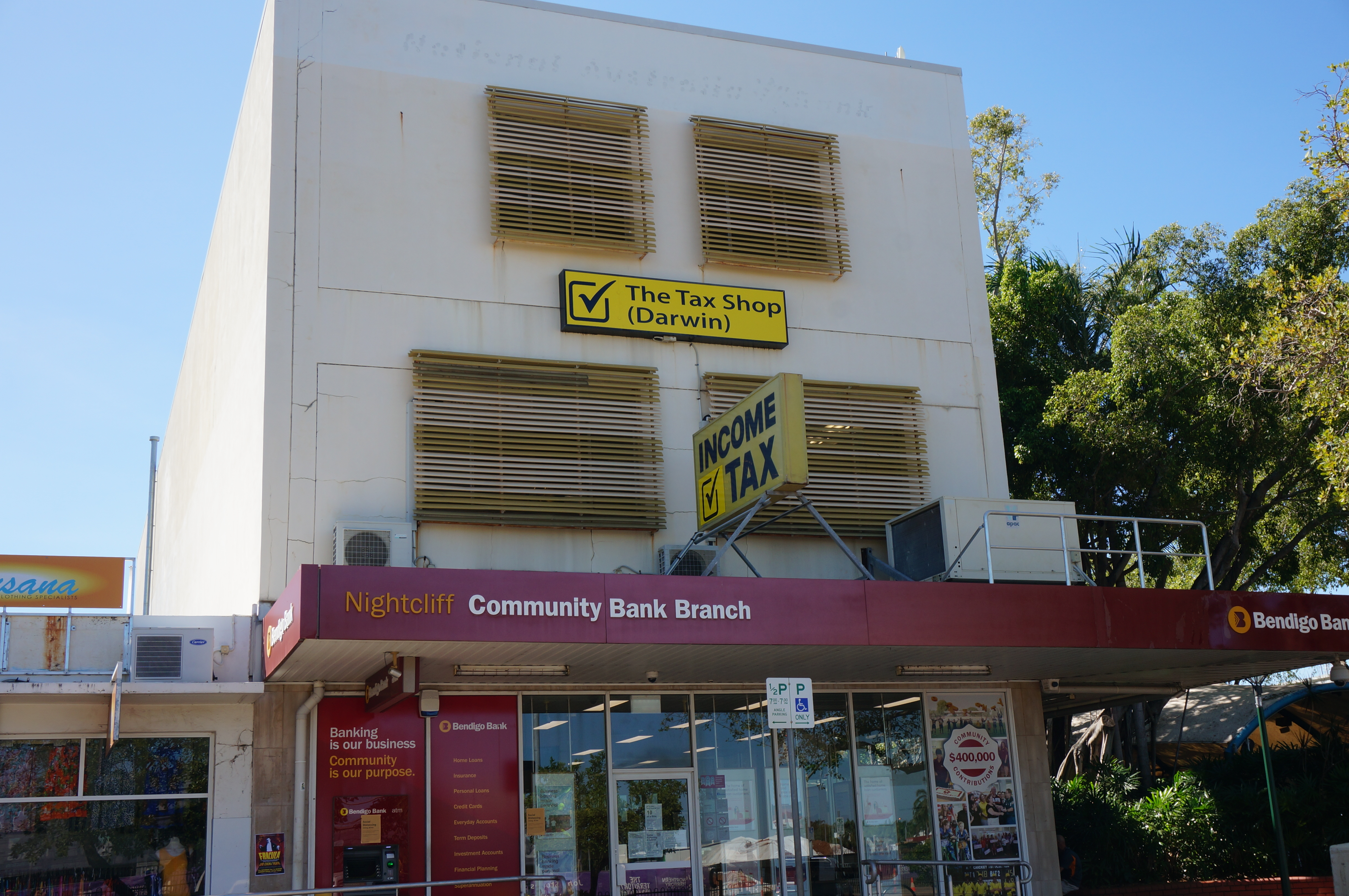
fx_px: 1516
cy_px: 448
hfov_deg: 48.0
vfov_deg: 32.9
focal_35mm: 40
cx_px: 674
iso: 100
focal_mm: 27
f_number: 11
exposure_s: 1/80
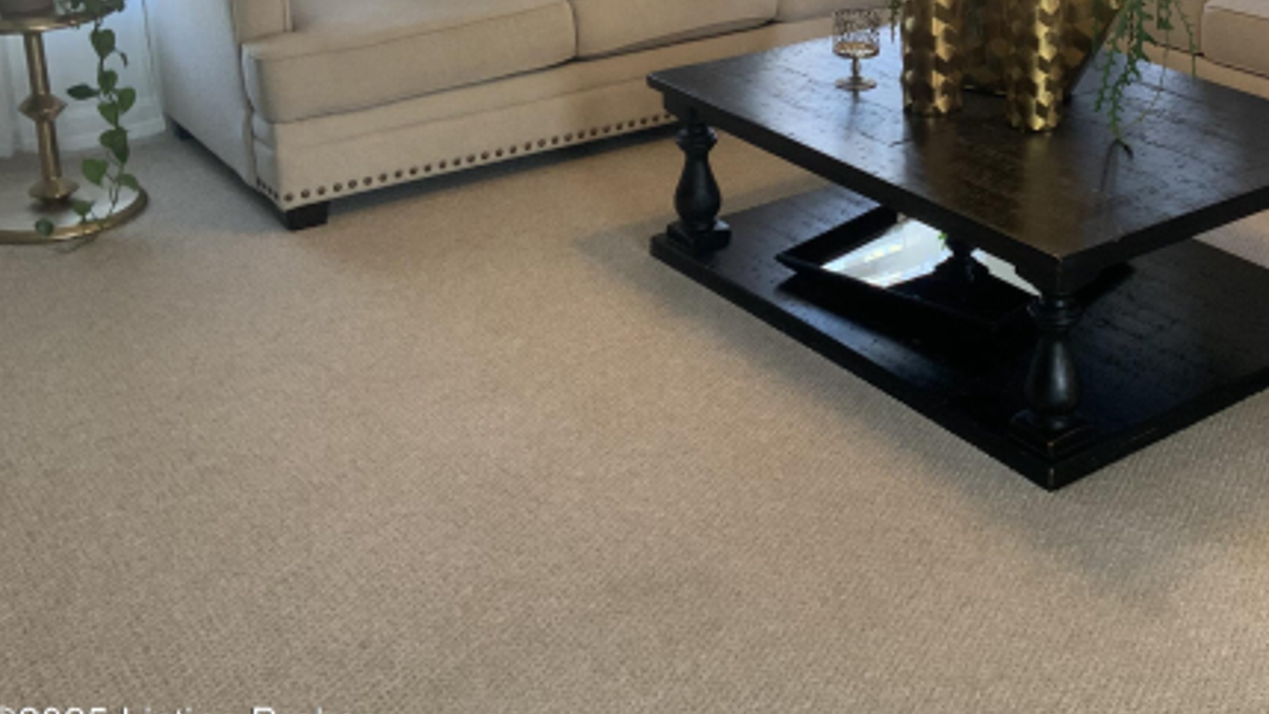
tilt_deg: -16.7
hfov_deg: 40.8
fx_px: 1649
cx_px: 967
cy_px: 53
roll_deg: -1.6
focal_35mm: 49
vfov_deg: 23.7
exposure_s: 1/60
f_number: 1.8
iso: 80
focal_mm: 3
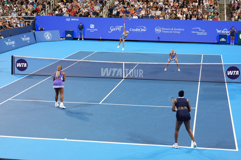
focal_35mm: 74
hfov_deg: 27.4
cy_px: 80
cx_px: 120
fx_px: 495
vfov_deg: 18.4
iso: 2500
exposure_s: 1/2500
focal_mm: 74
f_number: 2.8
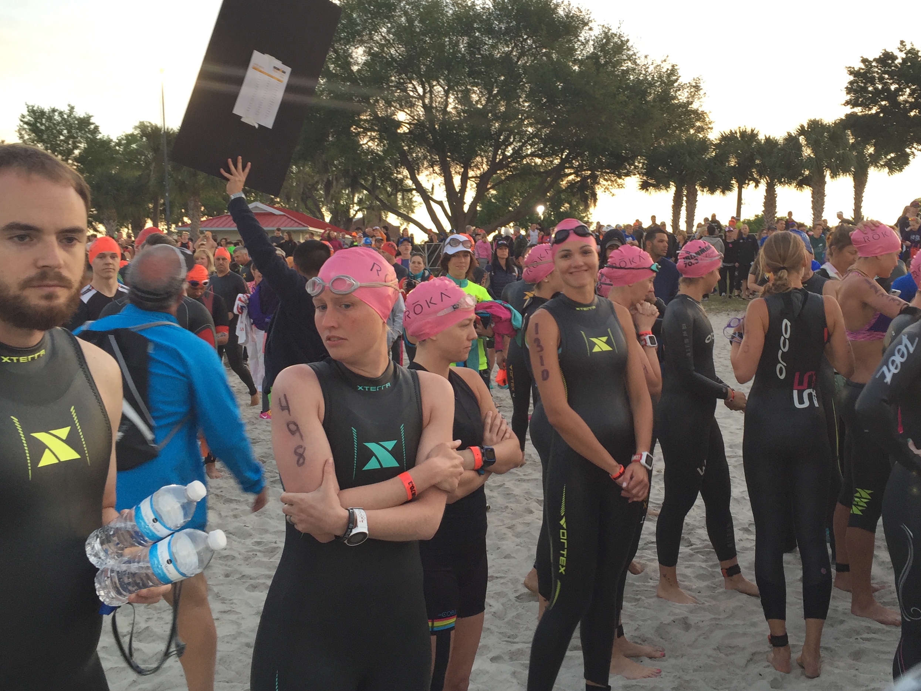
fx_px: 1011
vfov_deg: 37.6
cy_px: 296
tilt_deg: +1.4
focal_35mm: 38
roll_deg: -0.2
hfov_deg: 48.7
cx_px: 553
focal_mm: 4.15
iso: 40
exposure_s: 1/60
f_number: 2.2
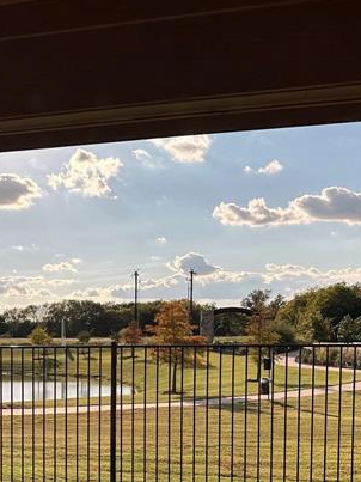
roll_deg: +1.1
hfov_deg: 22.2
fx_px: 849
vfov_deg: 30.8
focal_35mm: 61
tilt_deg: -5.1
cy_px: 397
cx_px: -74
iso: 80
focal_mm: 6.86
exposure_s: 1/4545
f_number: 1.78
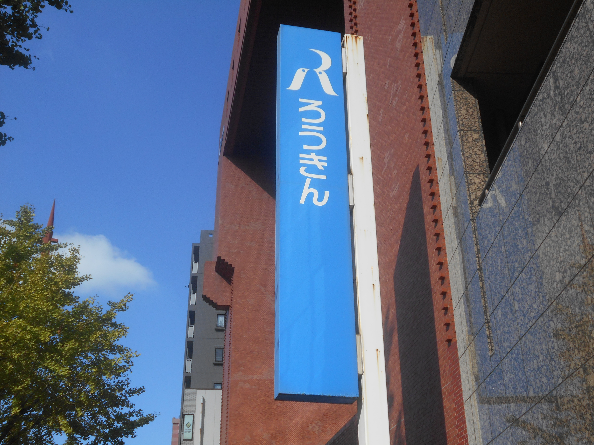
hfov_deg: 42.9
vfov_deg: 32.9
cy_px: 222
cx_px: 297
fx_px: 755
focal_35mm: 44
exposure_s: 1/800
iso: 80
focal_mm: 7.7
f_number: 4.2
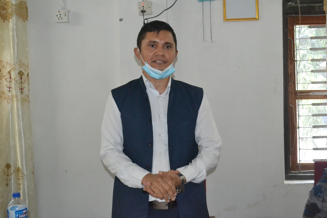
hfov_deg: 43.6
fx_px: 409
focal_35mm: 45
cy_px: 109
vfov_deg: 29.9
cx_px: 164
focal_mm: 30
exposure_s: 1/60
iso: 3200
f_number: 4.5
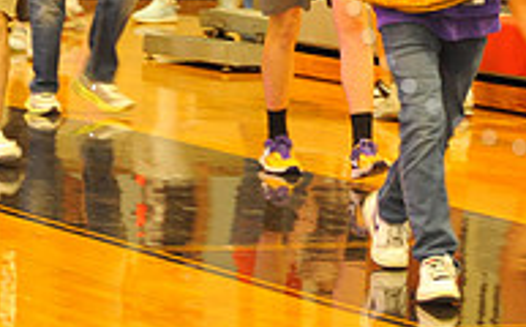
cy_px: -101
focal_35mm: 282
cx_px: 583
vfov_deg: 4.6
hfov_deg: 7.4
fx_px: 4037
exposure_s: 1/50
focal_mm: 92
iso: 2500
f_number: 6.3
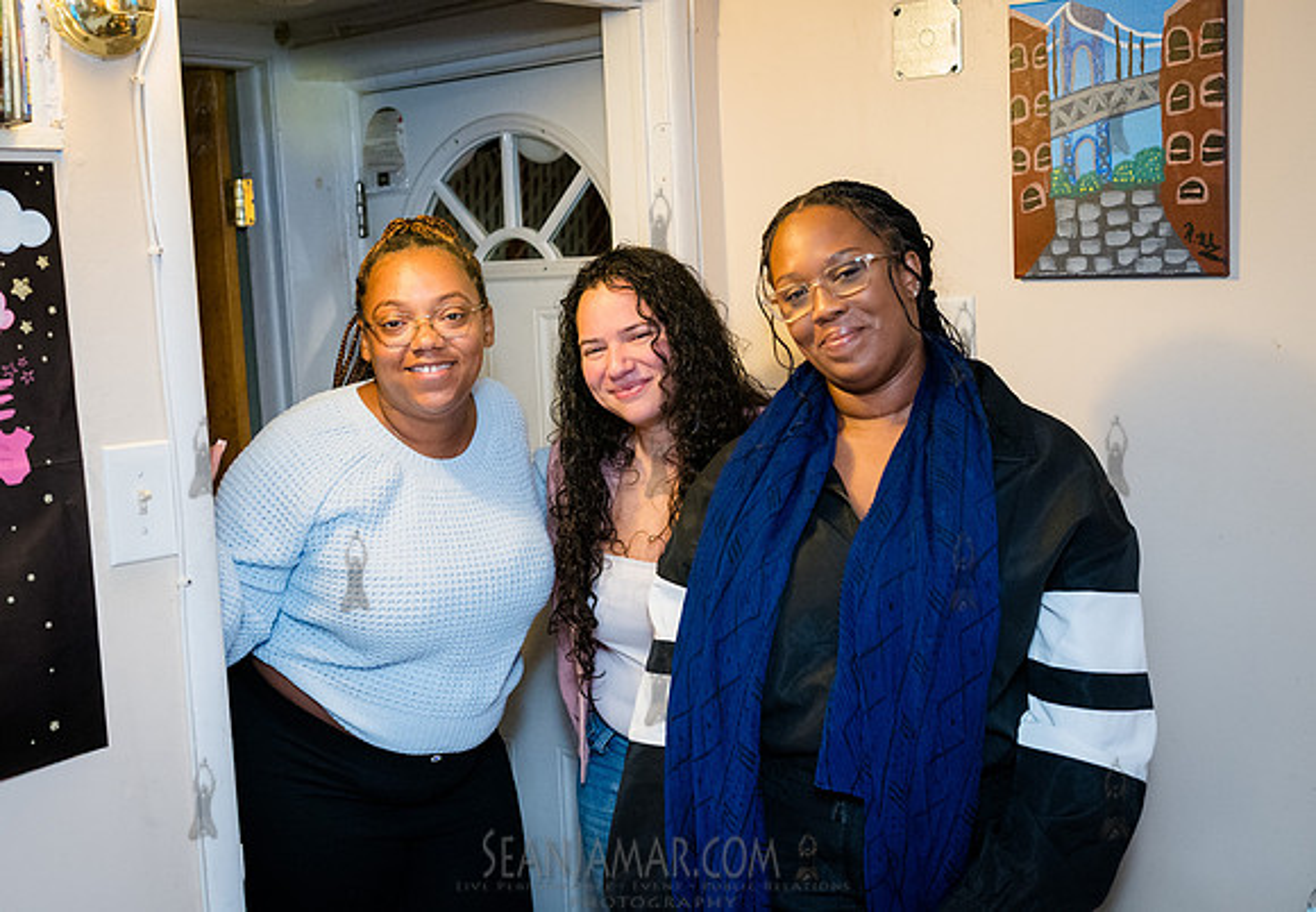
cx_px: 617
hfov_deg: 46.6
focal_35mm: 41
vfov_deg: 33.3
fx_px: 1525
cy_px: 464
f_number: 3.5
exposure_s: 1/320
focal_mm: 35
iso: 6400
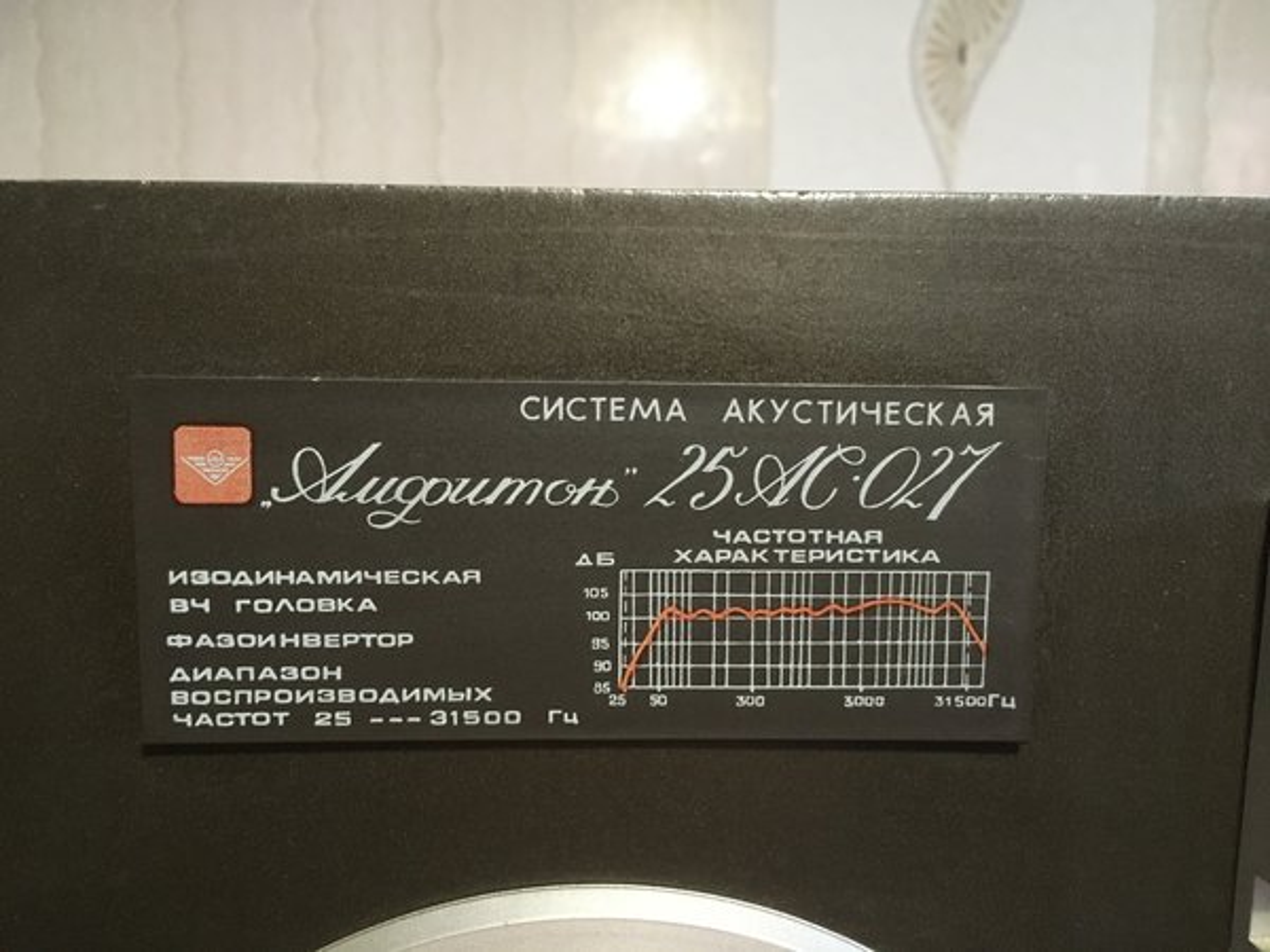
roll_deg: -1.6
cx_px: 635
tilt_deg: -8.0
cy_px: 476
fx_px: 1064
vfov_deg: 48.2
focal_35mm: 29
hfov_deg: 61.7
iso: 200
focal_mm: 4.15
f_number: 2.2
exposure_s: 1/17
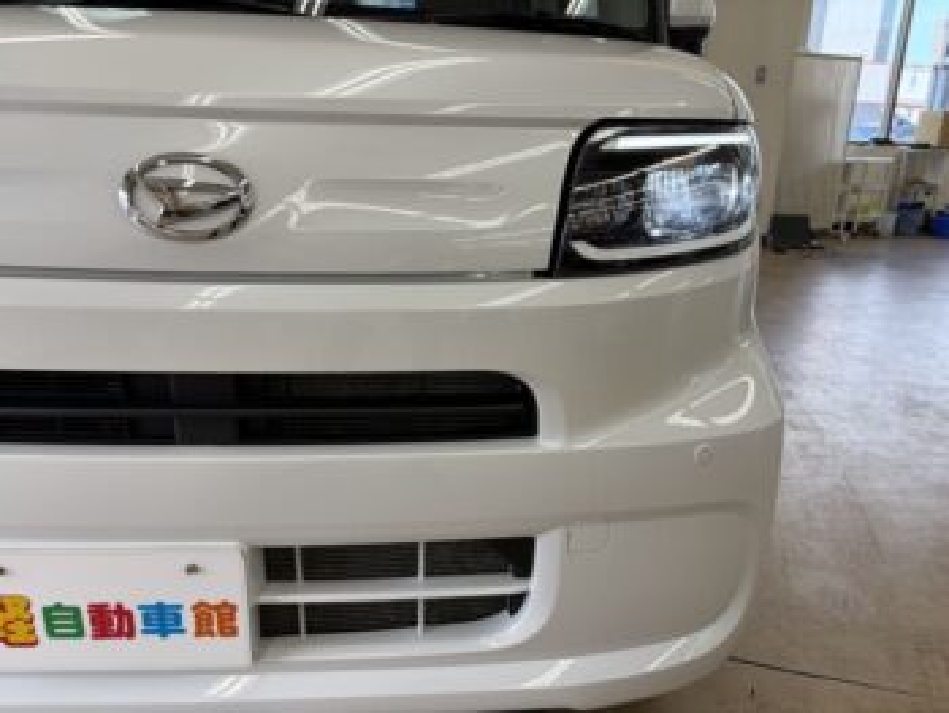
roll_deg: -0.9
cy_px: 356
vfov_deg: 53.1
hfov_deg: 67.3
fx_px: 713
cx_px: 474
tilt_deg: -17.6
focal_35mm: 26
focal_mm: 5.96
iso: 40
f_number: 1.6
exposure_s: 1/206
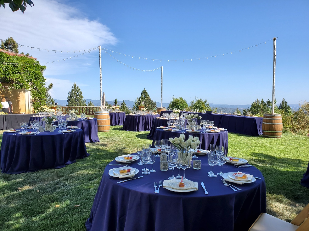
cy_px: 116
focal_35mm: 26
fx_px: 232
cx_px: 154
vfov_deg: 53.1
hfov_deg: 67.3
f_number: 2.4
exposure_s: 1/1297
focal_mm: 4.3
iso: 50
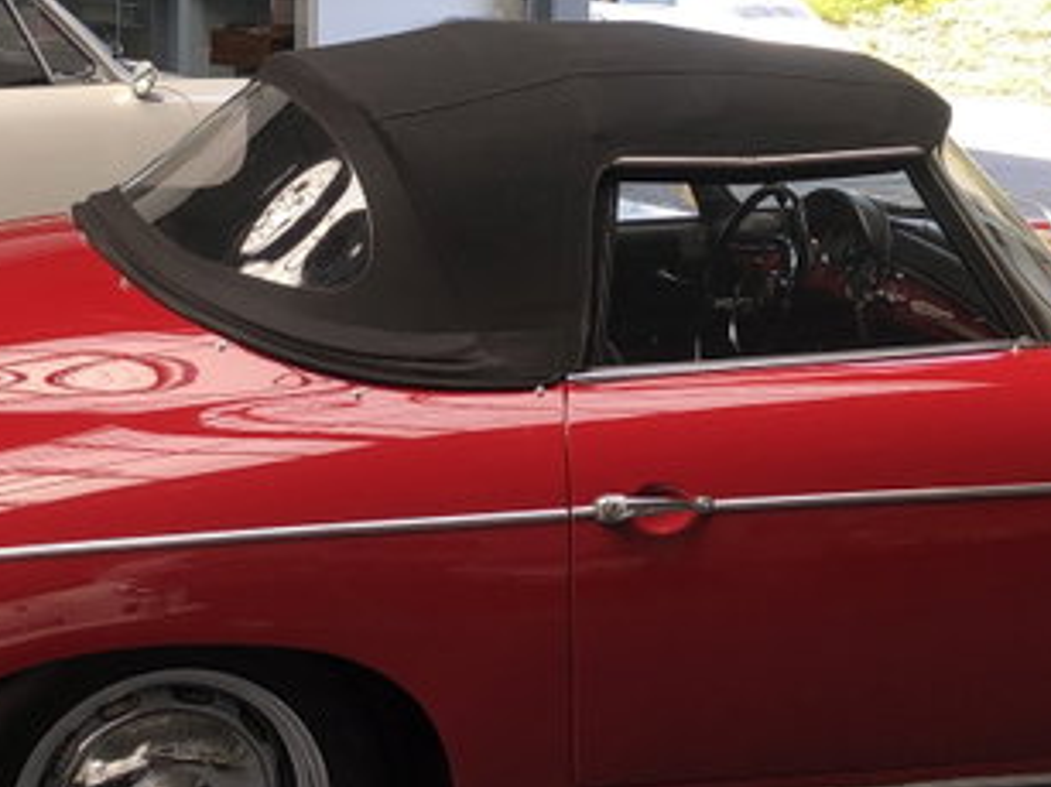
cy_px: 298
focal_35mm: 70
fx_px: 2124
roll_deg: -1.2
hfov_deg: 27.8
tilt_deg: -10.0
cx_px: 548
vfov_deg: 21.0
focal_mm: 3.99
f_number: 1.8
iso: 20
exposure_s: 1/188
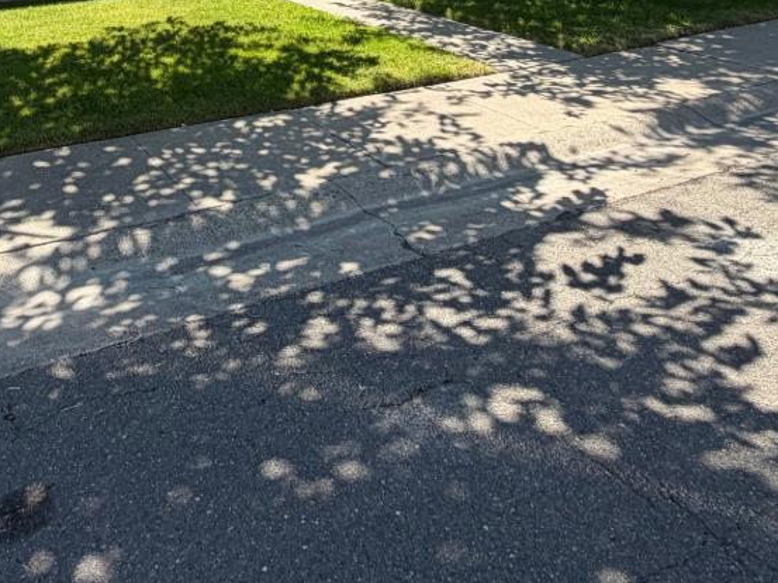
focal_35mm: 38
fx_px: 854
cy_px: -88
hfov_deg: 47.9
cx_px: 238
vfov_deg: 32.3
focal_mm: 2.22
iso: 50
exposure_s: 1/502
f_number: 2.2
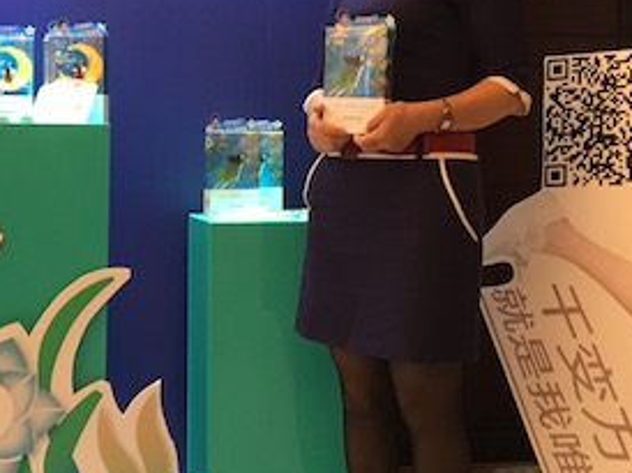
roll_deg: -0.4
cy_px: 127
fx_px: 1222
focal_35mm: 67
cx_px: 321
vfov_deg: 21.7
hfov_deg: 29.0
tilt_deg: +1.7
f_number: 2.2
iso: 200
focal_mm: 4.15
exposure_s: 1/25
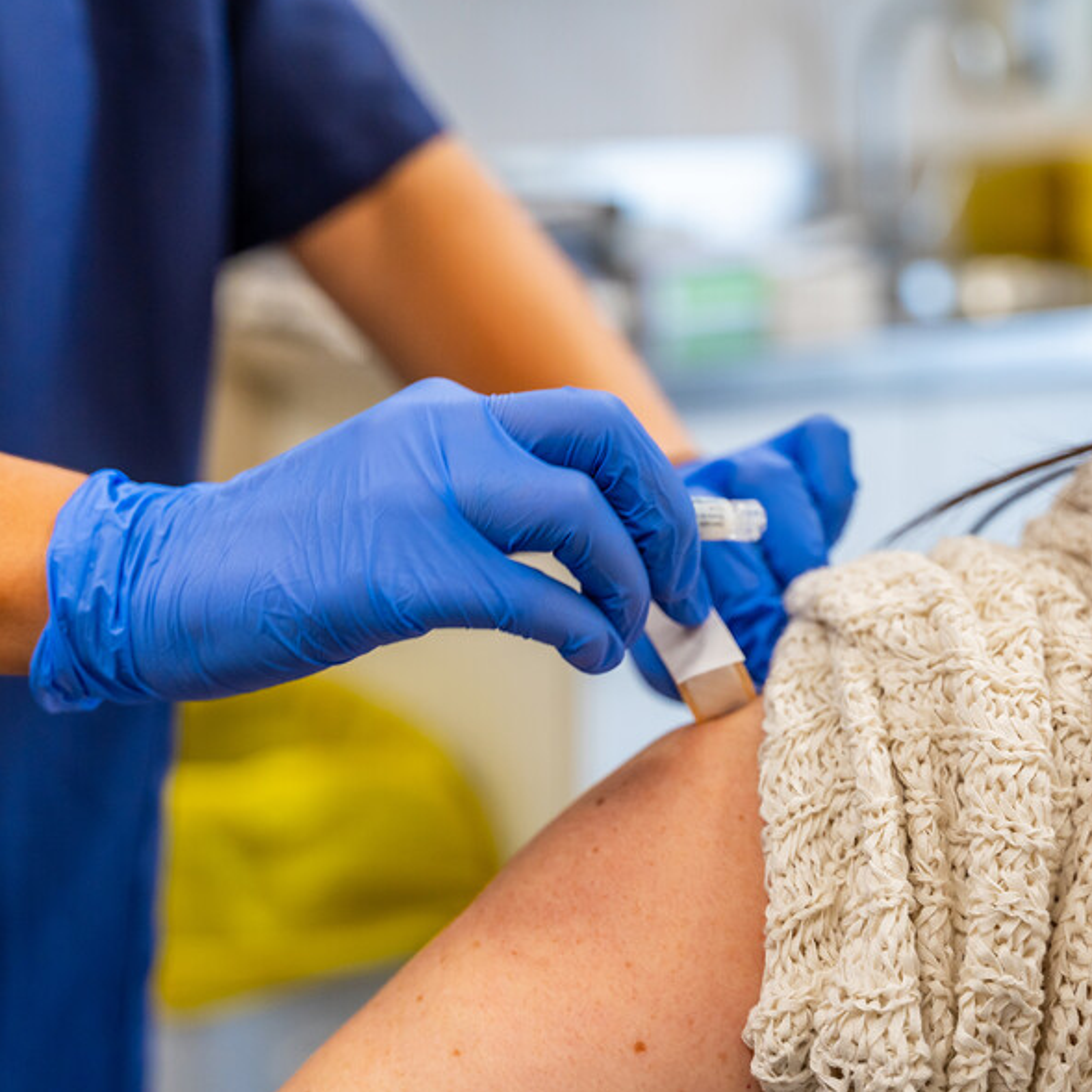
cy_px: 547
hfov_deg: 28.0
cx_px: 640
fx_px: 2186
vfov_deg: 28.0
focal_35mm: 61
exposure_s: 1/160
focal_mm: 47.2
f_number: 2.8
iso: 800
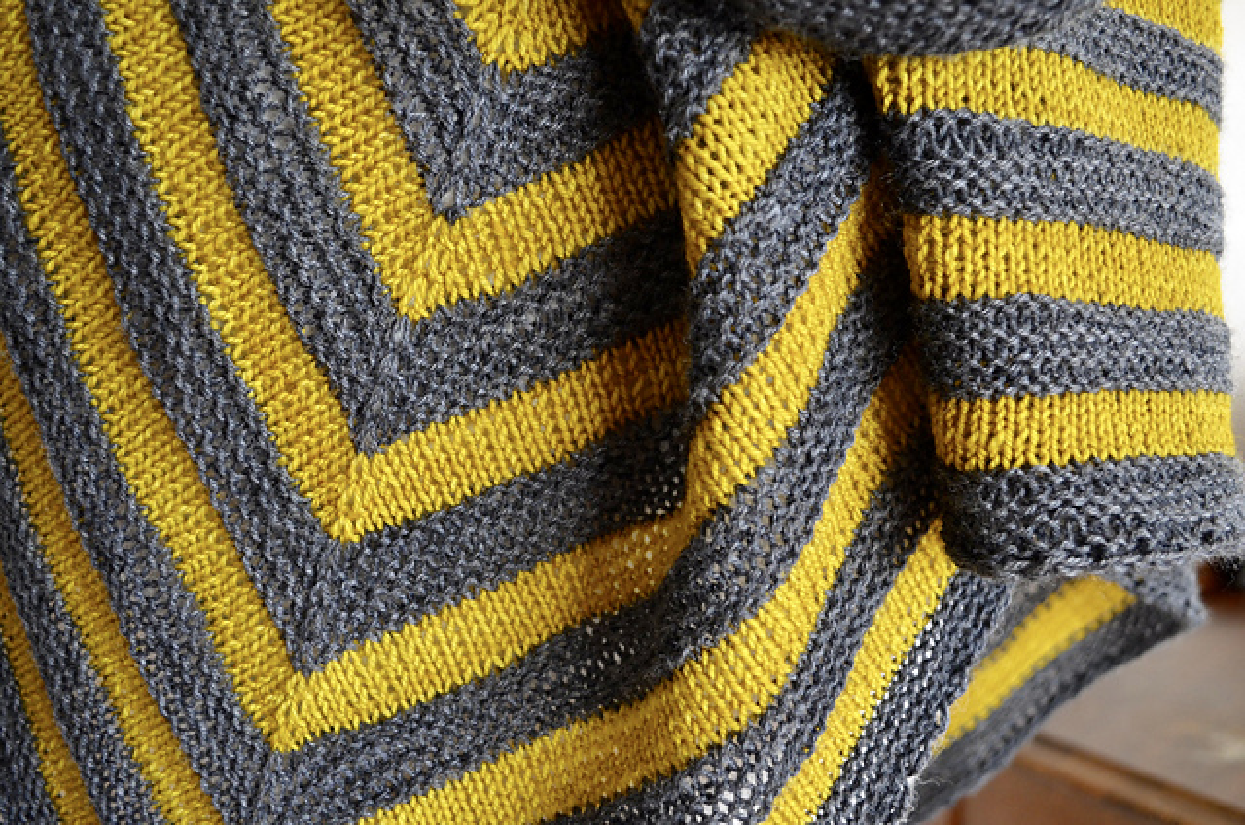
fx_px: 1139
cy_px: 412
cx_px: 622
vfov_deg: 39.8
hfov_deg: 57.3
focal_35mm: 33
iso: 800
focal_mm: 22
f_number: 4
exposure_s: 1/60
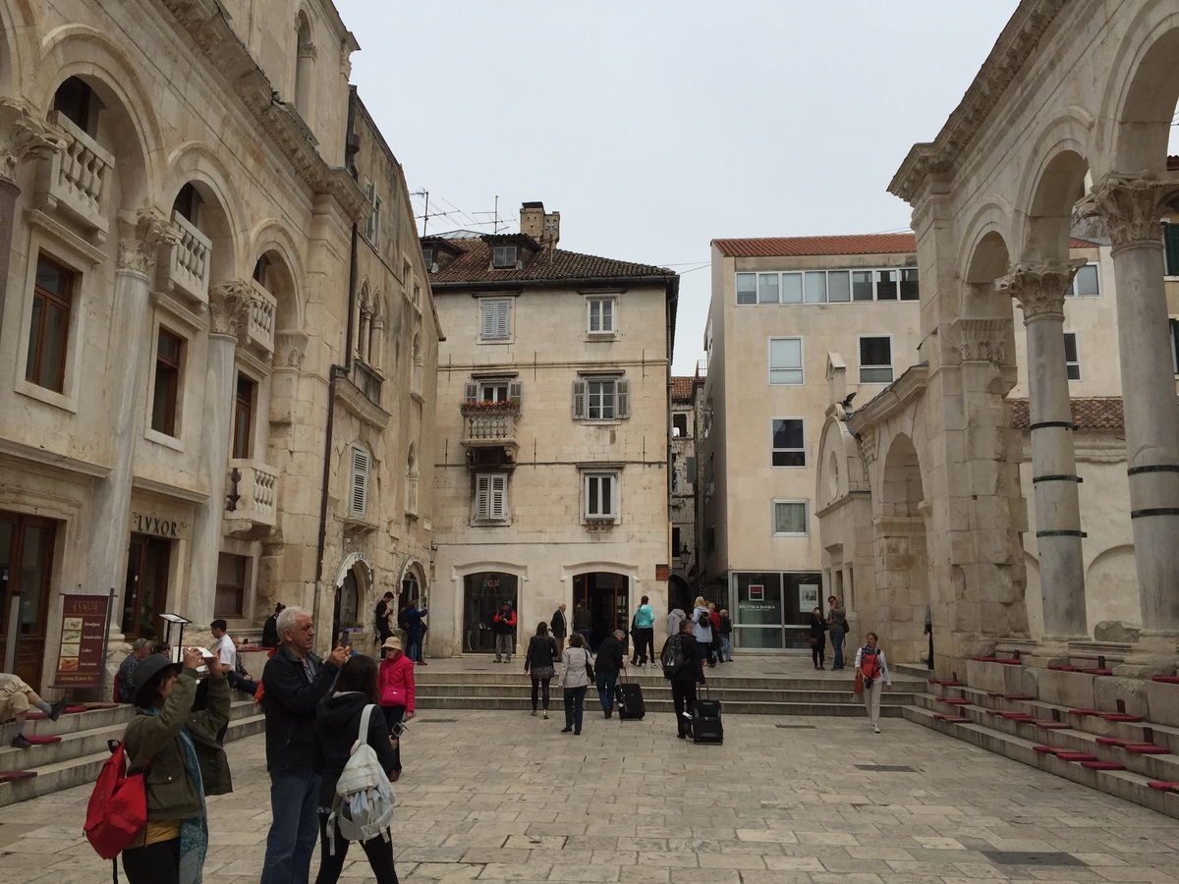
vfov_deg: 48.2
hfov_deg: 61.7
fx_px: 988
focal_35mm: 29
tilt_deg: +10.6
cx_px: 590
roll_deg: -0.6
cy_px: 442
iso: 32
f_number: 2.2
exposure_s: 1/3968
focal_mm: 4.15
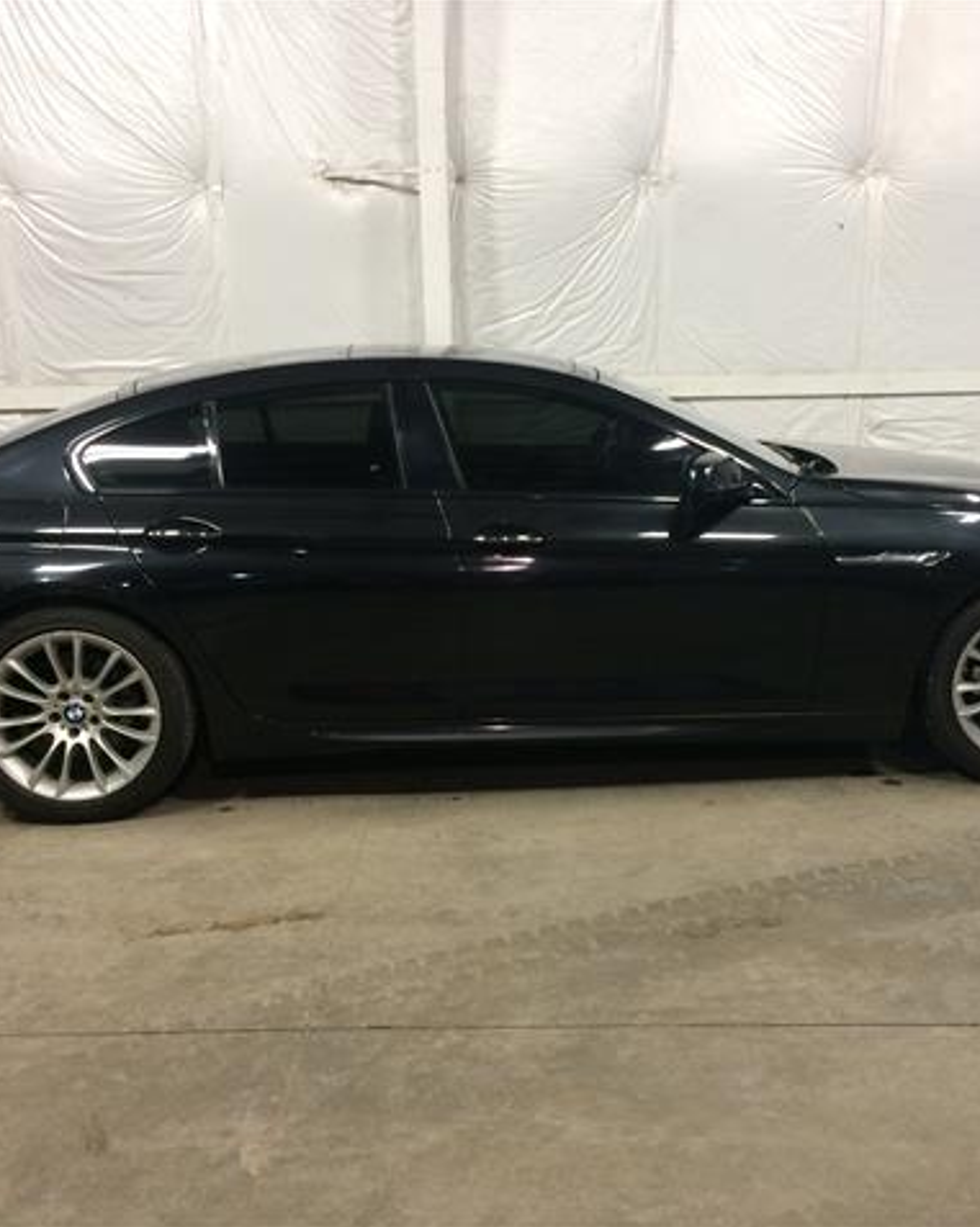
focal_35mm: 38
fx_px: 1379
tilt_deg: -12.8
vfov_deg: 48.0
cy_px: 612
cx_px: 514
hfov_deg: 39.1
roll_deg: +1.3
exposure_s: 1/30
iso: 80
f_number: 2.2
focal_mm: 4.15
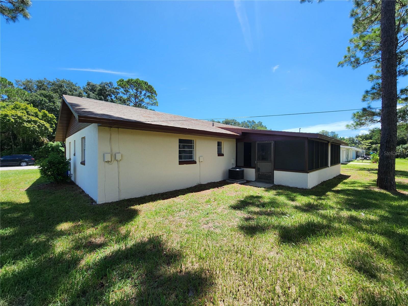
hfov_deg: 106.2
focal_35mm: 13
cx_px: 204
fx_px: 153
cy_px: 153
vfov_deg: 89.9
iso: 50
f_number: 2.2
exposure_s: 1/1126
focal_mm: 2.2
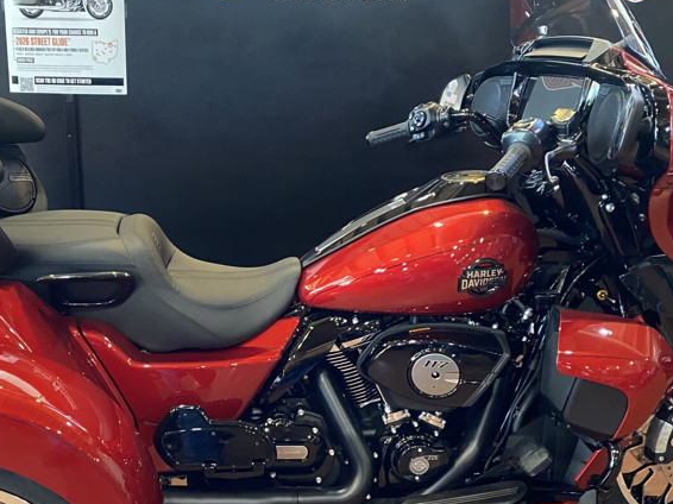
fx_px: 952
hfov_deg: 38.6
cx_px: 244
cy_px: 370
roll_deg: +0.2
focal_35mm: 49
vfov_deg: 29.3
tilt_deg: -20.4
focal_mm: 4.25
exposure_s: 1/60
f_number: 1.8
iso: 320
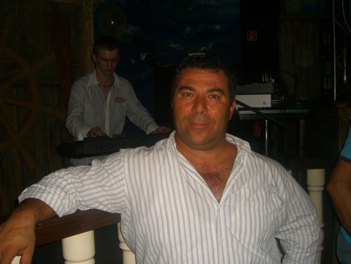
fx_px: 385
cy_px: 132
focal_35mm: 38
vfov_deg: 37.7
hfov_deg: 49.0
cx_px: 176
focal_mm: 7.9
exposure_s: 1/60
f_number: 2.8
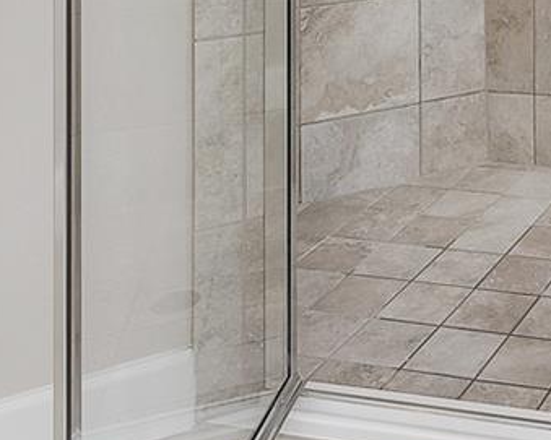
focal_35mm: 62
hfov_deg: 25.1
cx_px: 770
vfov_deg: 20.7
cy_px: -235
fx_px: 1011
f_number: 9
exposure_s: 1/30
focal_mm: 14
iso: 320
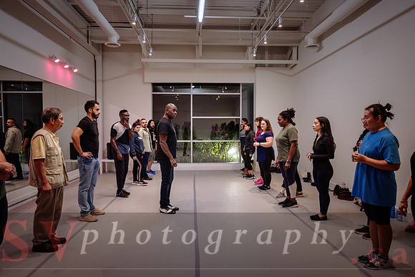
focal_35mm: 25
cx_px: 208
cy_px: 138
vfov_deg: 51.3
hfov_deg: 71.4
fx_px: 289
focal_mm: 24
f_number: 2.8
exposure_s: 1/320
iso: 1600
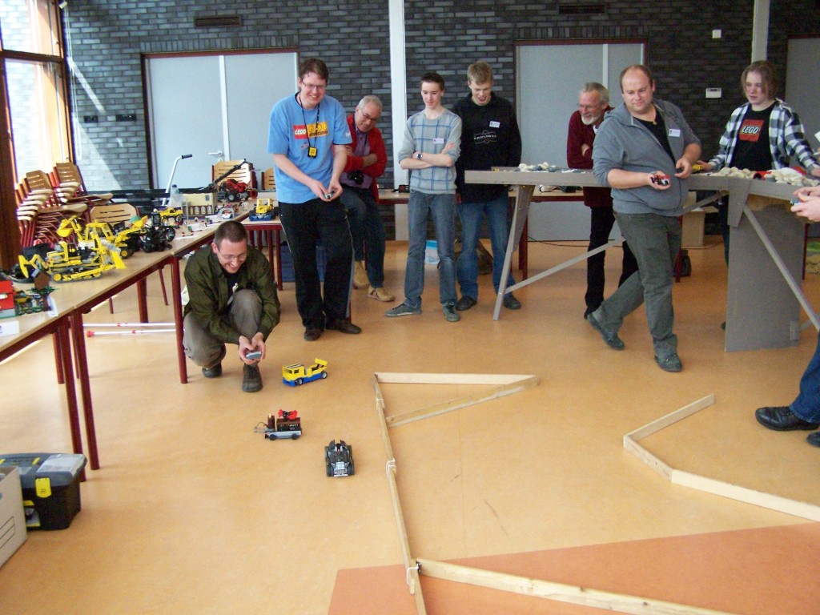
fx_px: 900
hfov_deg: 49.0
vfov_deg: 37.7
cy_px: 308
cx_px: 410
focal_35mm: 38
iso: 400
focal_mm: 6.3
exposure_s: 1/350
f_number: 2.8
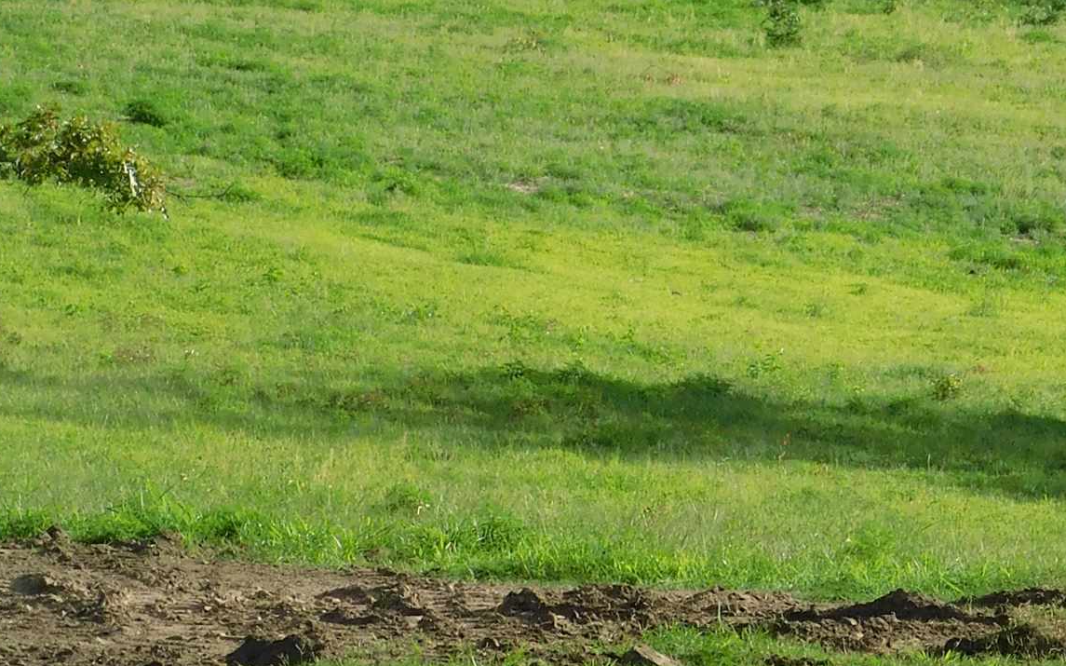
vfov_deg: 3.1
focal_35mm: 421
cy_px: 58
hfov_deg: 5.0
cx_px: 911
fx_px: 12228
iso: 125
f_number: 5.1
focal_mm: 26.3
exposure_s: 1/400
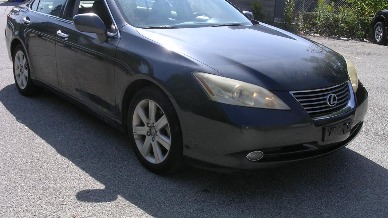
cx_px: 193
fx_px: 432
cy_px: 77
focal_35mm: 42
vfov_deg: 28.2
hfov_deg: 48.4
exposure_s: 1/217
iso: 100
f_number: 5.6
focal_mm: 5.8
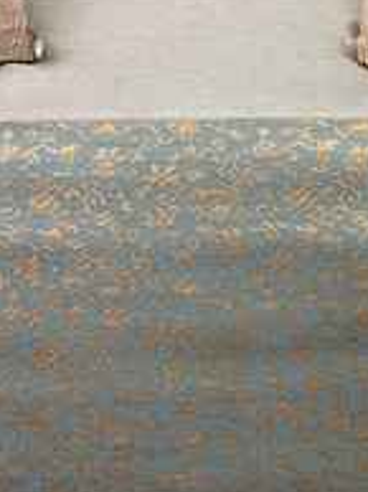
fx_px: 1108
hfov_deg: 17.8
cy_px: 264
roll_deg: -0.2
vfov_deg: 25.0
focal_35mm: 78
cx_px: 466
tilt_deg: -3.8
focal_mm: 3.99
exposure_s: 1/40
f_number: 1.8
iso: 25
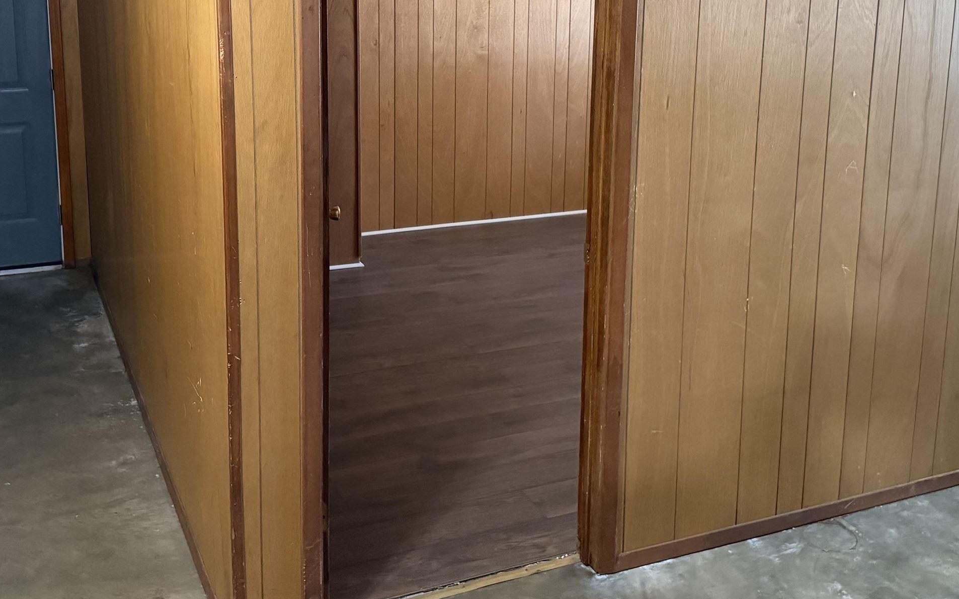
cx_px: 487
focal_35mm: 41
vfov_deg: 30.7
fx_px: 1072
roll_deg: -2.1
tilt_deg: -10.4
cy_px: 151
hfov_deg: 48.2
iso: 800
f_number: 1.78
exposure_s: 1/40
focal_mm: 6.76
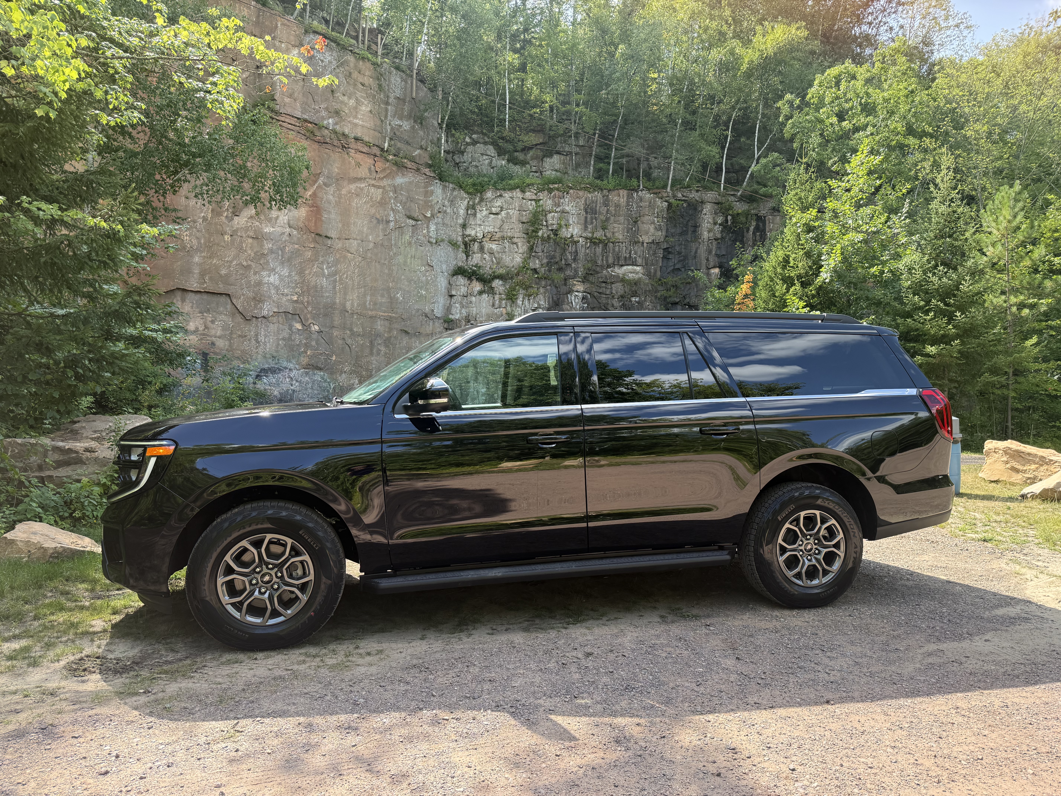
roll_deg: -1.8
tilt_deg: +2.4
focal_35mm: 24
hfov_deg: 71.6
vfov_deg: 56.8
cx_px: 530
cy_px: 398
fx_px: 736
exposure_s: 1/602
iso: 100
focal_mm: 6.76
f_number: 1.78
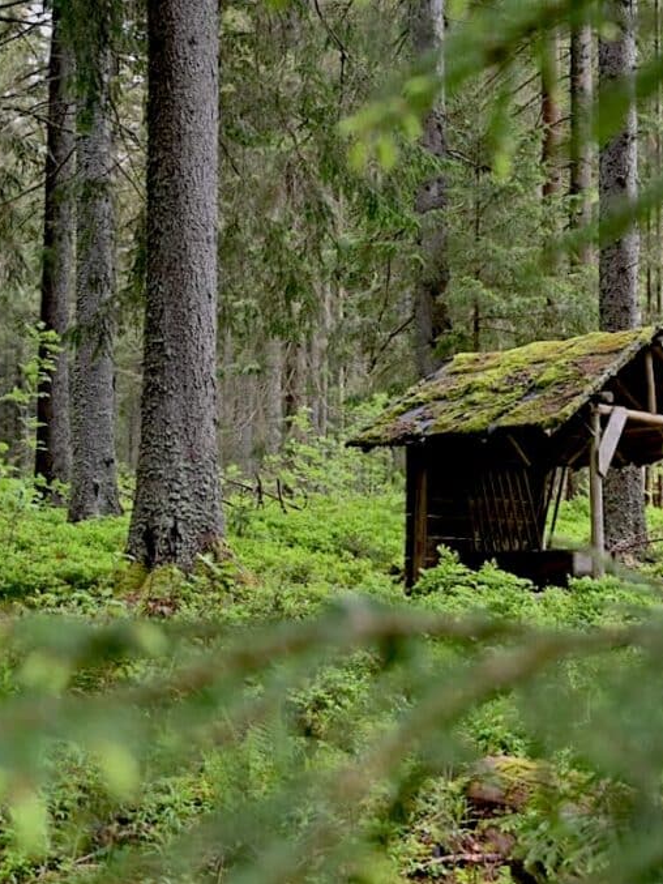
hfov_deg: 22.4
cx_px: 599
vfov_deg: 30.3
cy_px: 444
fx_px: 1634
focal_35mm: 64
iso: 400
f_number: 4
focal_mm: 44
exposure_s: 1/200
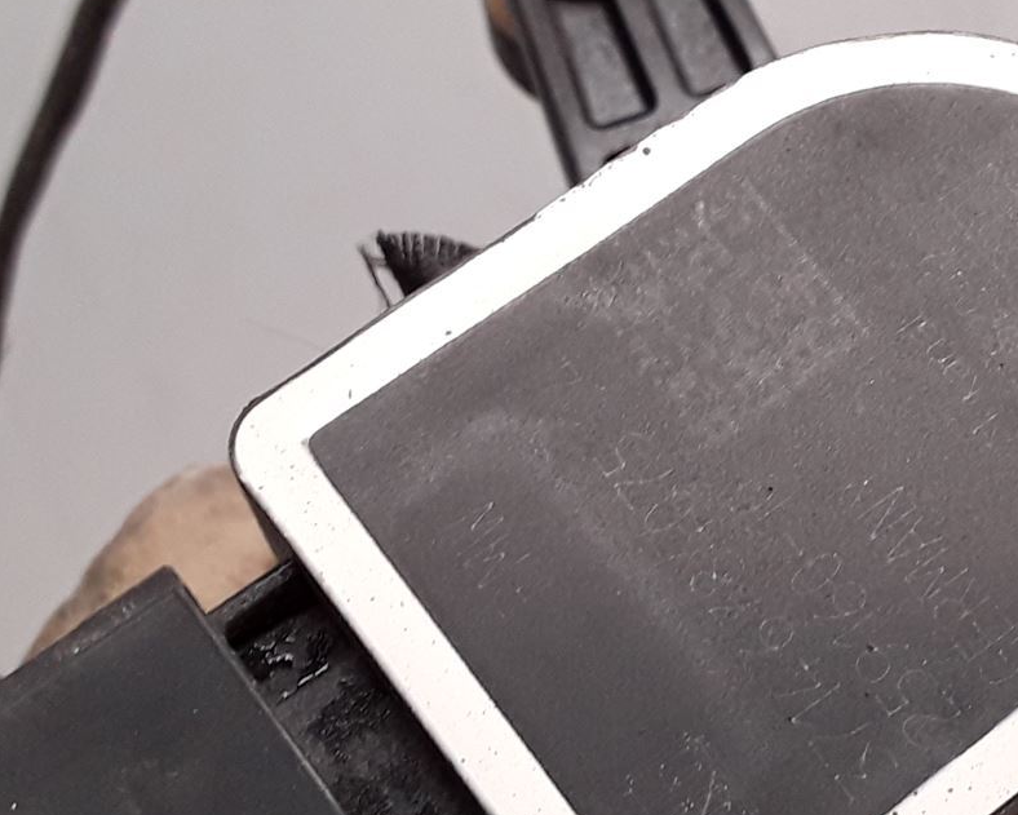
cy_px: 461
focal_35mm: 71
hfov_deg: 26.5
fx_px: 2140
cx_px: 721
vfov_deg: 21.6
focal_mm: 2.91
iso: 100
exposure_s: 1/119
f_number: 1.9
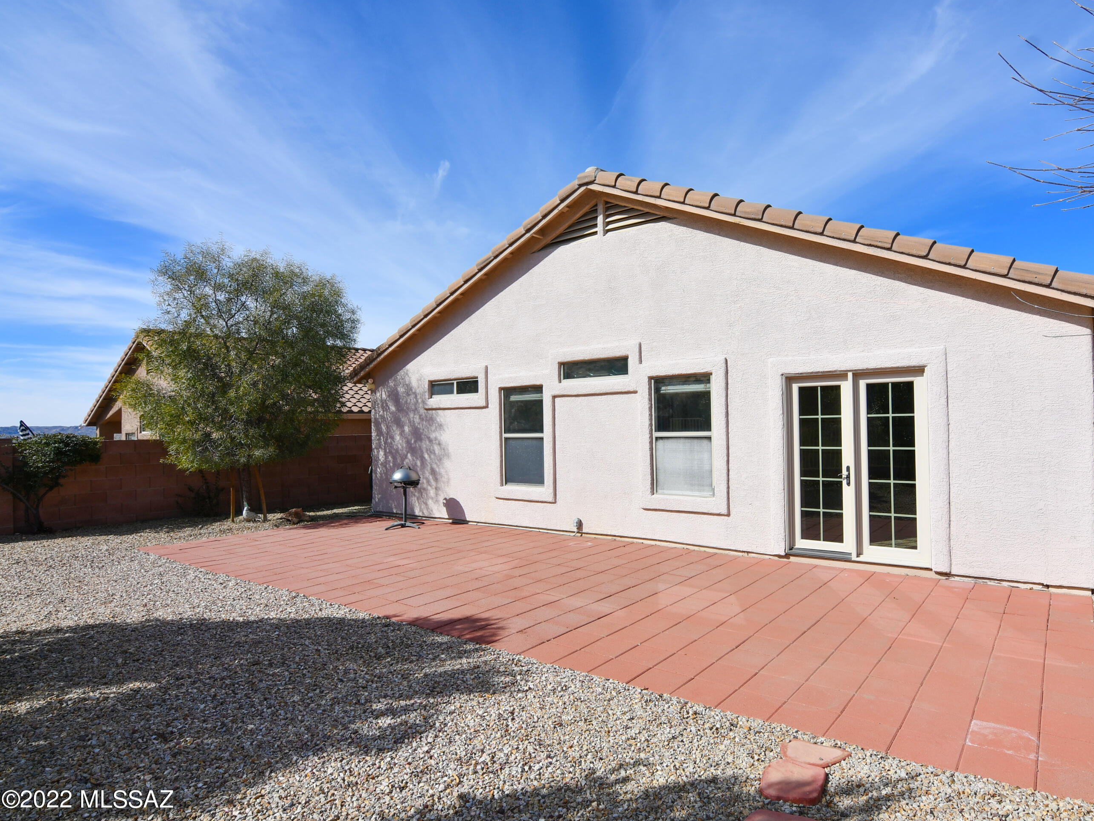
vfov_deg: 71.6
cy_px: 412
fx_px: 569
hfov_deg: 87.0
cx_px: 640
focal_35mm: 18
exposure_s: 1/250
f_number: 13
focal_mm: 11
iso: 100
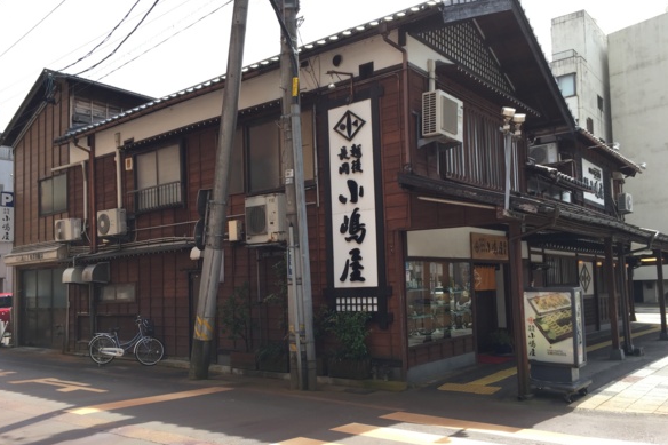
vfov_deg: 42.2
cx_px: 331
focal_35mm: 31
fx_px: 575
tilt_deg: +2.5
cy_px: 246
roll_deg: +2.2
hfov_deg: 60.3
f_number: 2.2
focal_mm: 4.15
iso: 32
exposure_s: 1/581
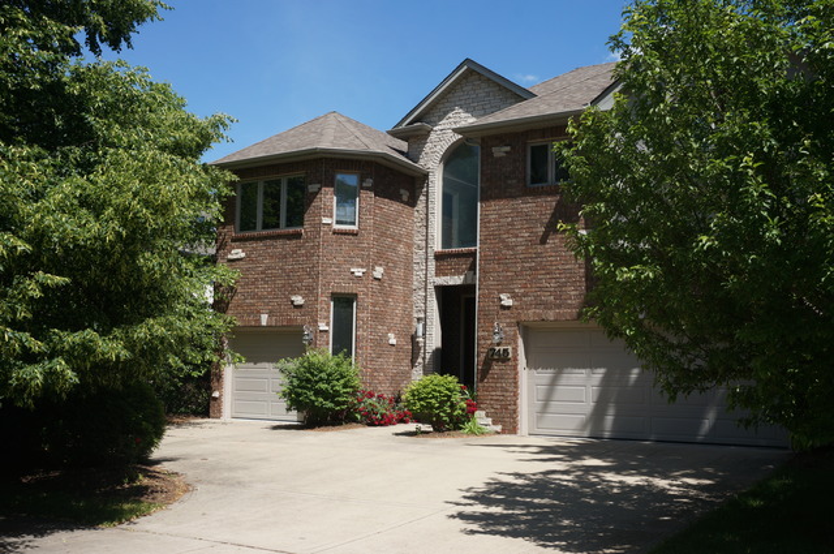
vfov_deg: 34.1
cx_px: 417
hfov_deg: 49.6
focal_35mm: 39
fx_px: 902
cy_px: 277
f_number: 11
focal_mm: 26
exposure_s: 1/100
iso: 100
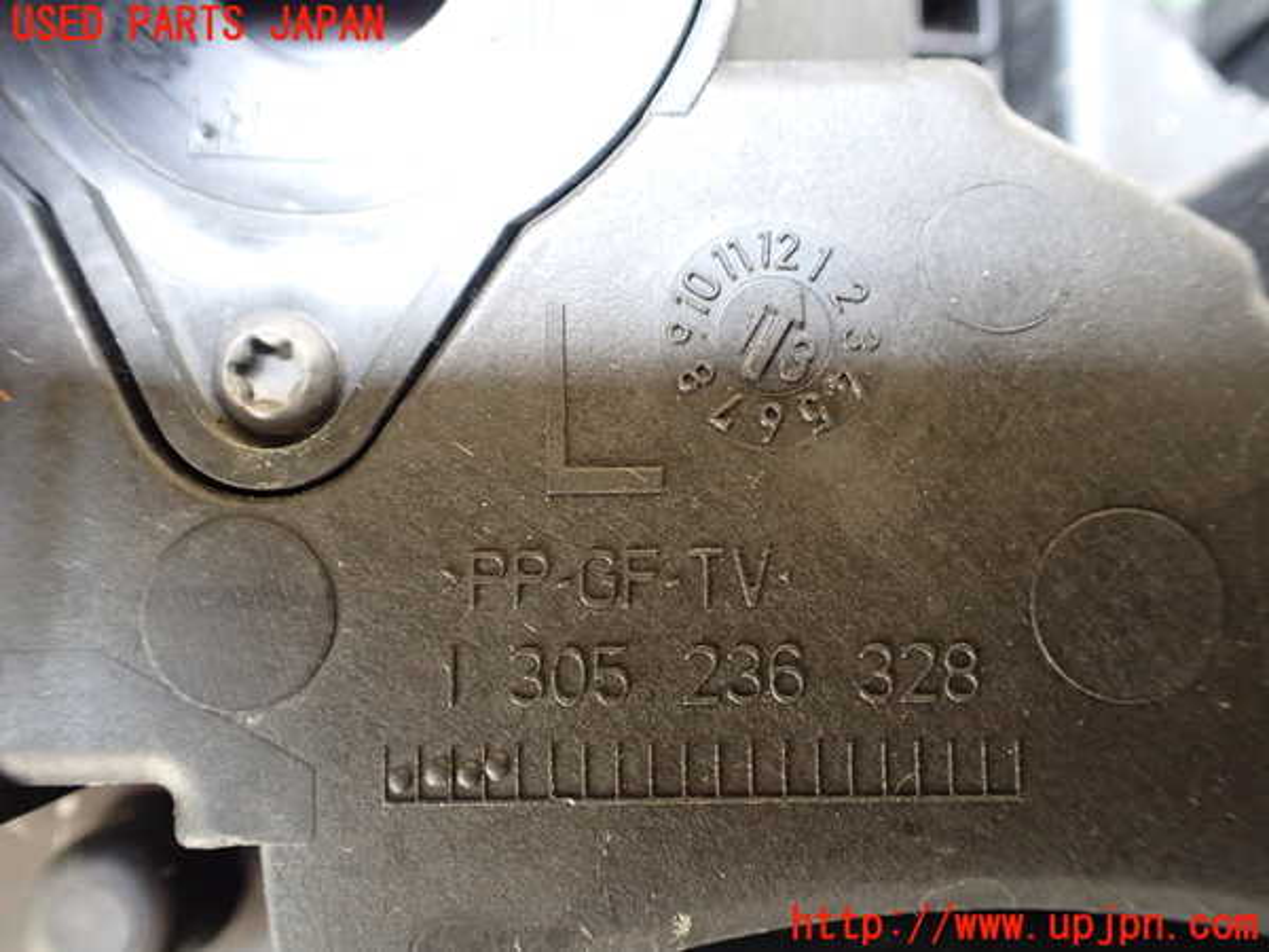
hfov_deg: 60.0
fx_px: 1100
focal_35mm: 30
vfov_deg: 46.8
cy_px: 476
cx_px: 634
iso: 800
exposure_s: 1/50
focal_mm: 5.4
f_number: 2.3
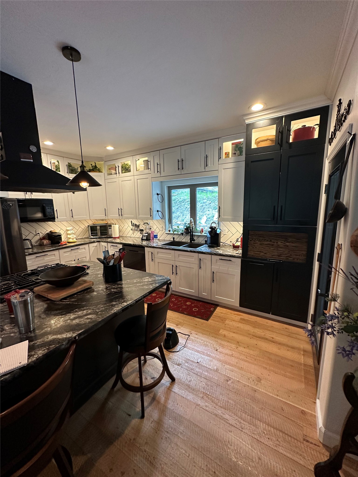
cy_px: 238
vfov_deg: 102.1
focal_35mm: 14
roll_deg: +2.8
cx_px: 179
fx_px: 193
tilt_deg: -9.3
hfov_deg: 85.7
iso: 200
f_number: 2.2
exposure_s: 1/60
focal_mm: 2.22
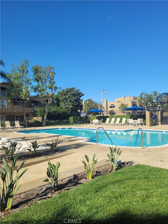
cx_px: 84
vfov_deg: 67.3
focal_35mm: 26
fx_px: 168
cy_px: 112
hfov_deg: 53.1
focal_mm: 5.4
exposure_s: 1/2094
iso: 40
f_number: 1.8
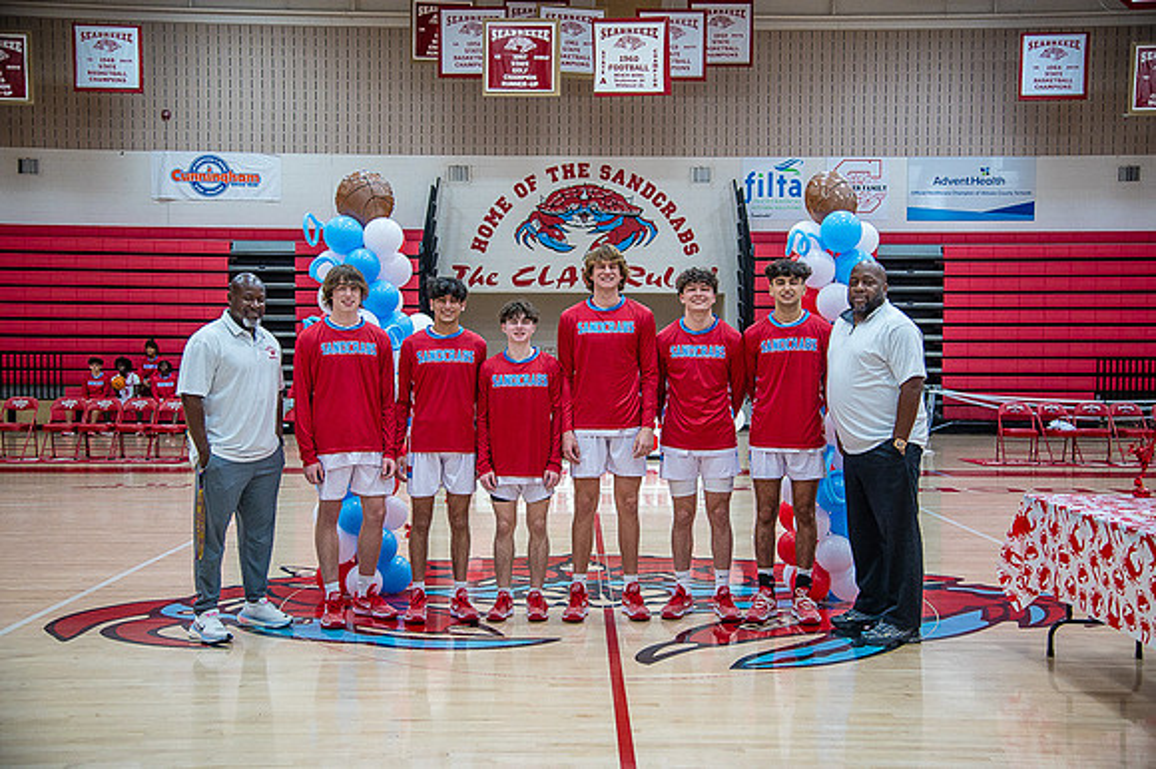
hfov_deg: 50.7
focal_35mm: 38
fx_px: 1219
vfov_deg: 35.0
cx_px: 578
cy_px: 384
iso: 2000
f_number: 4
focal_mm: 38
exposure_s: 1/320
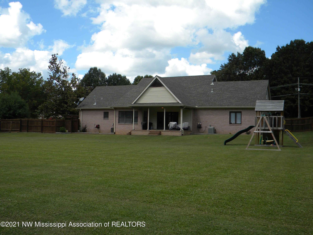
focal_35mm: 36
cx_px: 156
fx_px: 326
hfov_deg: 51.4
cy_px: 118
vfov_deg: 39.7
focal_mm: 6.4
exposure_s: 1/790
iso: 80
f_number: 3.7
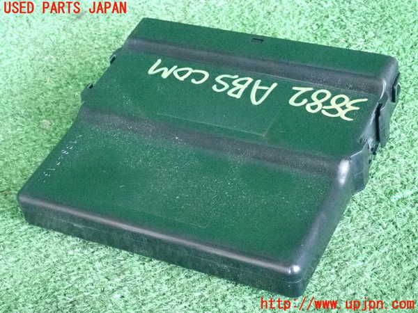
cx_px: 209
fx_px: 930
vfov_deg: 19.1
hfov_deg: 25.3
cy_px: 156
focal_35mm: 77
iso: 6400
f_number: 4.1
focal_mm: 13.65
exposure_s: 1/125
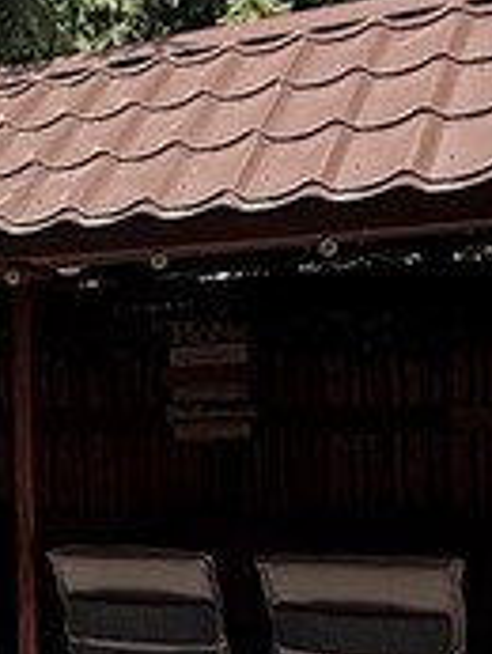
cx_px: -621
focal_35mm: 83
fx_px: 1571
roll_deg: +0.3
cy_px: 397
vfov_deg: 23.5
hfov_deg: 13.8
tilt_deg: +2.1
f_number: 2.2
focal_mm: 2.22
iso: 64
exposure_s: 1/789
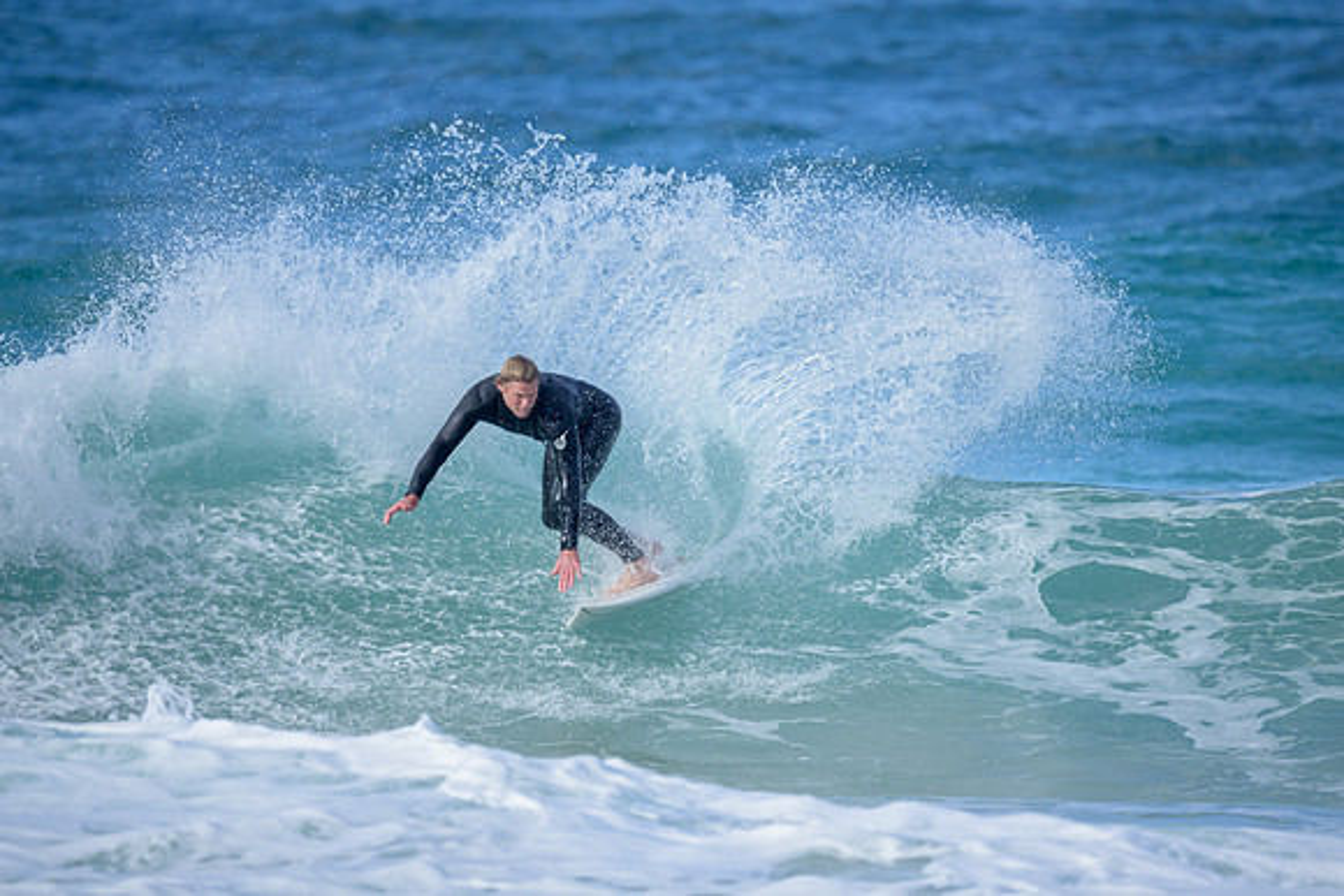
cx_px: 672
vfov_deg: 1.7
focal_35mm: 800
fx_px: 29872
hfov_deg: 2.6
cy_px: 448
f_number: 6.3
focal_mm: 800
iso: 560
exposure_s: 1/2500
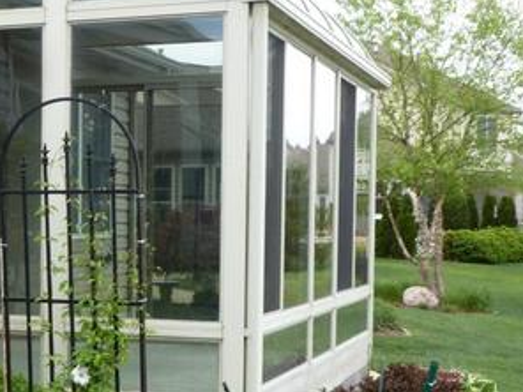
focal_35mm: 82
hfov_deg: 22.6
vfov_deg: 18.0
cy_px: 253
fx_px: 1239
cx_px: -33
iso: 100
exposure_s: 1/160
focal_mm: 6.8
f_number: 3.8
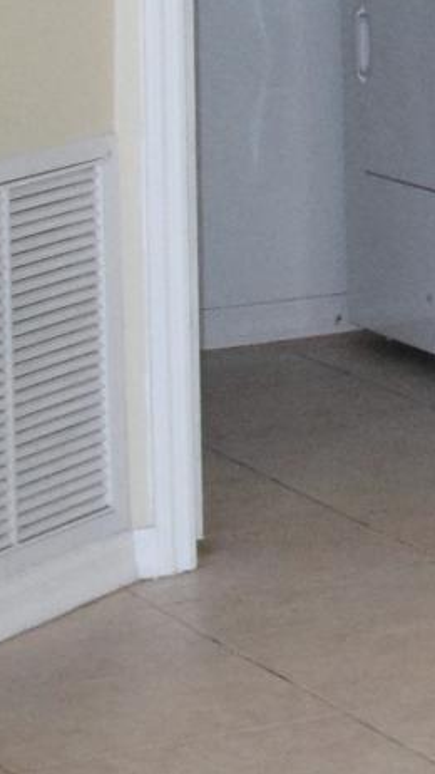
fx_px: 4182
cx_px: 2414
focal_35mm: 204
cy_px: -511
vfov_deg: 10.1
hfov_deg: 4.7
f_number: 7.1
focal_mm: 20
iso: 3200
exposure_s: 1/160
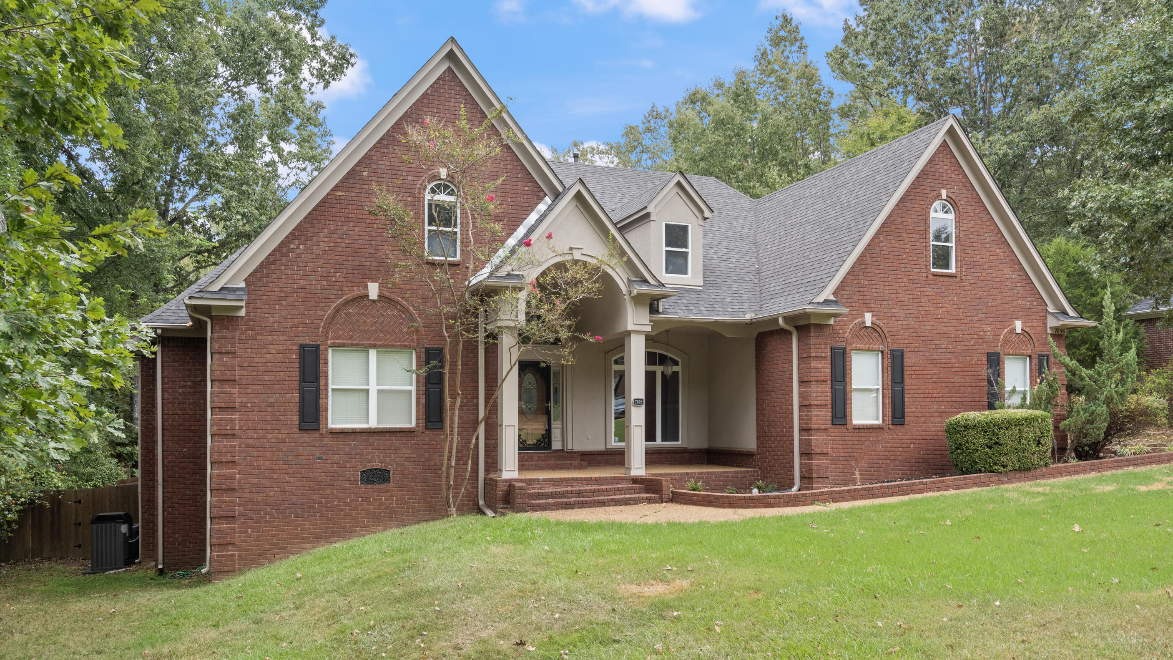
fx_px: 840
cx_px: 593
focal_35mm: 27
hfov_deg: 69.9
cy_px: 331
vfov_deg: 42.9
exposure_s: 1/125
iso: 800
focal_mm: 25
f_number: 9.5
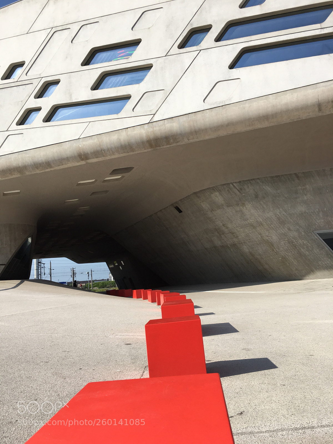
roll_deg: +4.5
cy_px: 222
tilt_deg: +8.4
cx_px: 166
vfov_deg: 61.7
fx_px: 372
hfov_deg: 48.2
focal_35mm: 29
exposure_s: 1/1832
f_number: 2.2
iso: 25
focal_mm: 4.15
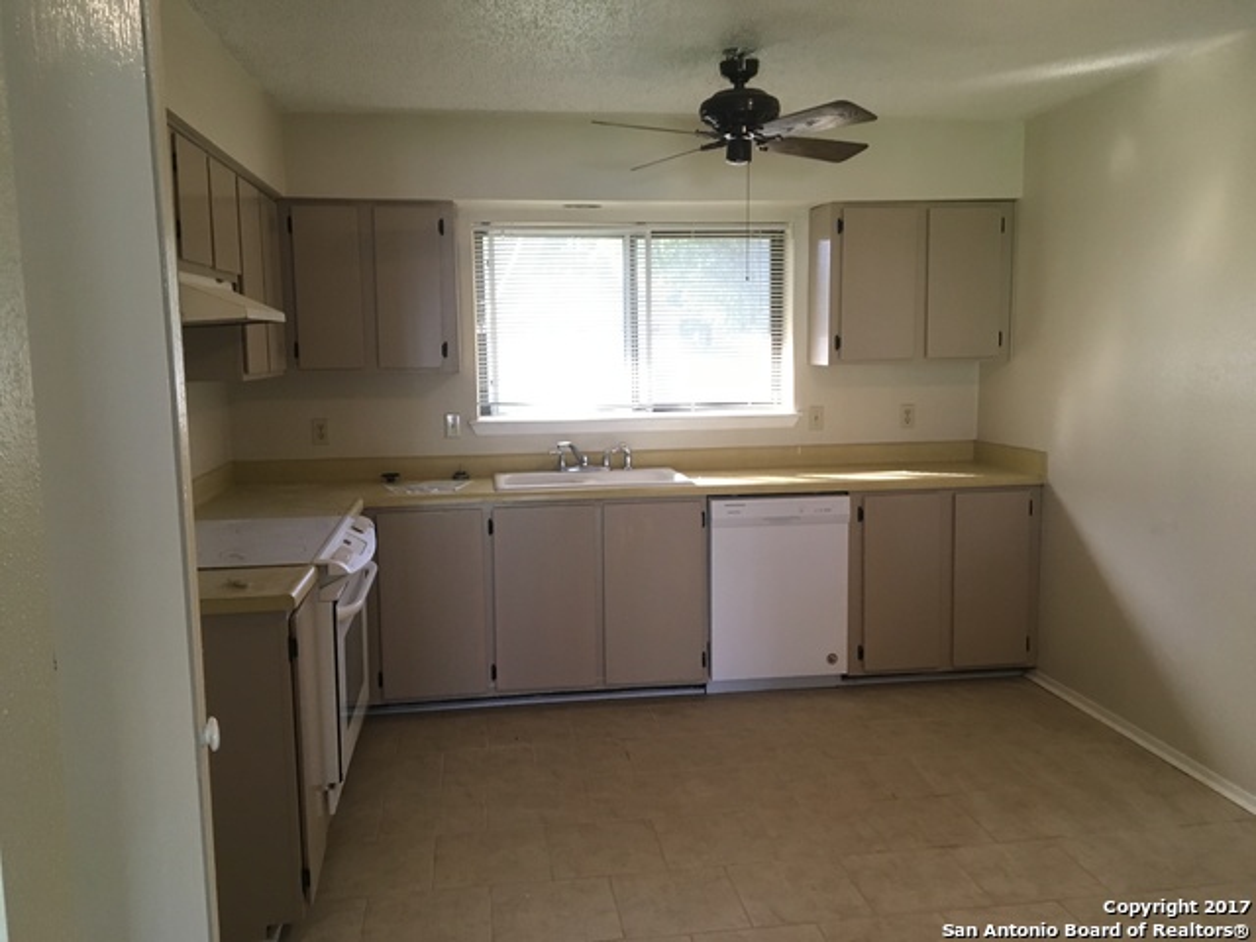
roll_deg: +0.4
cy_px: 471
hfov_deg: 61.7
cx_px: 628
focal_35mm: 29
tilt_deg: -6.1
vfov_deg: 48.2
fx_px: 1052
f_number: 2.2
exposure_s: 1/30
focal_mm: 4.15
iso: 125
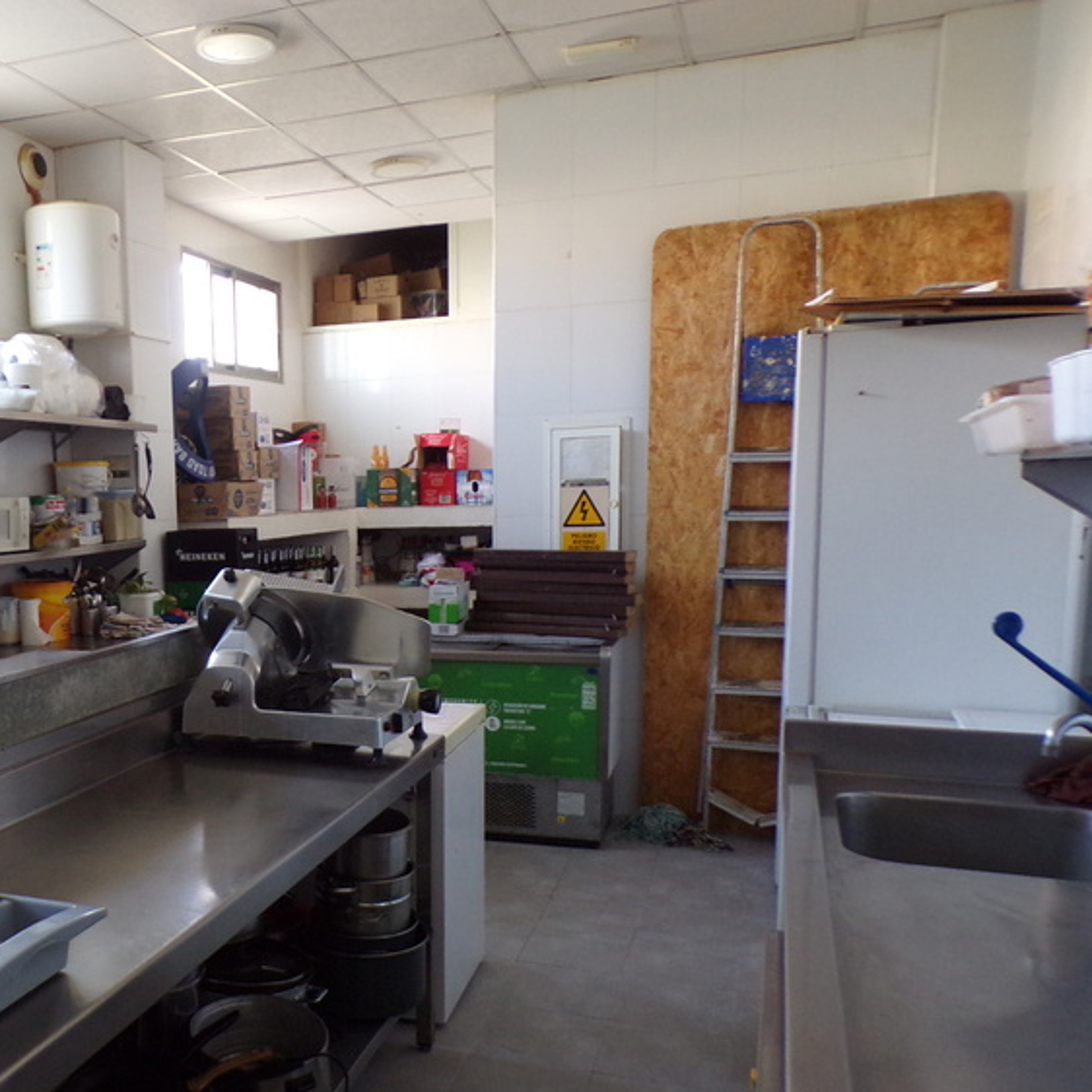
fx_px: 1213
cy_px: 646
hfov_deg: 46.7
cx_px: 272
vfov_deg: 48.2
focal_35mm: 34
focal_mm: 4.3
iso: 200
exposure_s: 1/20
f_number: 3
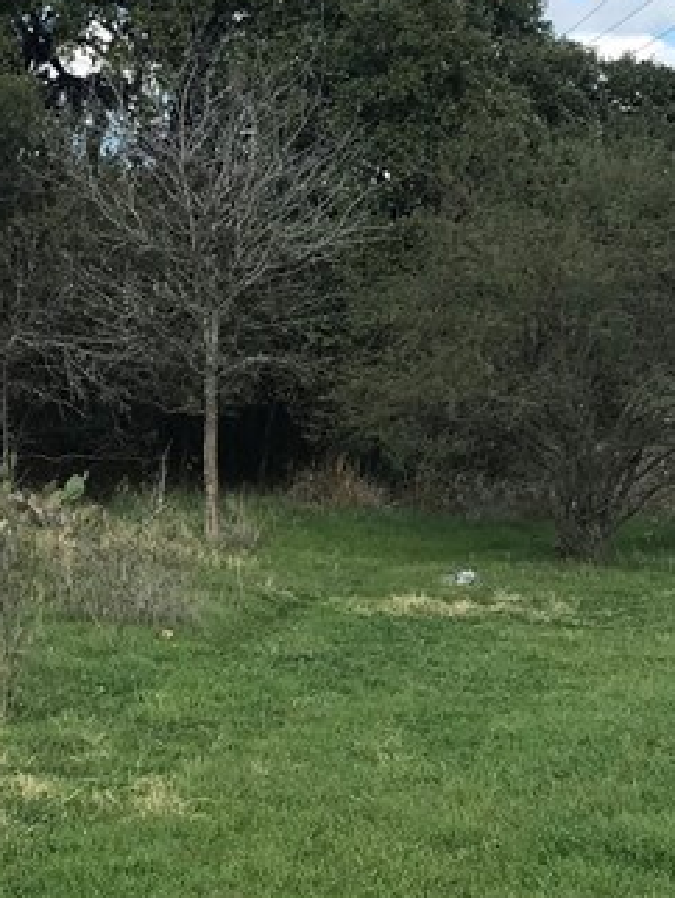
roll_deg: +0.7
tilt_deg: +3.5
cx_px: 20
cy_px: 271
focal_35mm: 89
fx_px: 2311
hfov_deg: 16.3
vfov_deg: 21.9
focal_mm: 3.99
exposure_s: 1/1773
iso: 20
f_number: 1.8
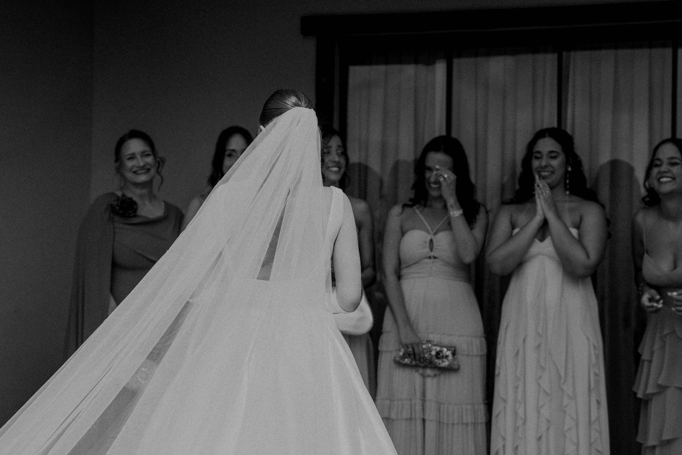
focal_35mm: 116
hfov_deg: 17.7
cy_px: 228
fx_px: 2192
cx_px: 341
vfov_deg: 11.8
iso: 100
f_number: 5.6
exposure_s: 1/2000
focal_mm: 75
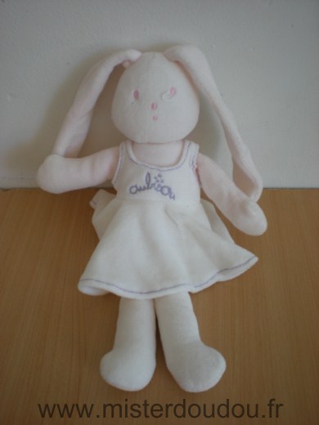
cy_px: 212
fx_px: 467
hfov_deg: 37.7
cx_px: 160
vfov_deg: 49.0
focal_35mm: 38
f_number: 3.1
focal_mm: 6.3
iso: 64
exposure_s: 1/37.4
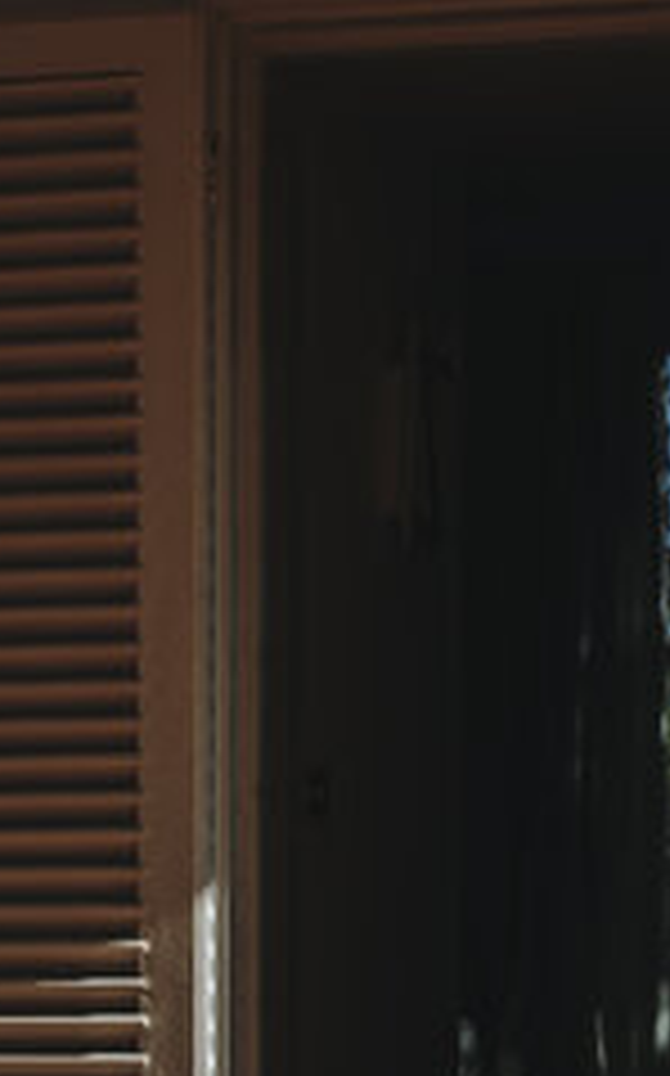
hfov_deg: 9.7
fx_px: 3893
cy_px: 783
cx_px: -162
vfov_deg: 15.7
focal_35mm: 133
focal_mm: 63
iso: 400
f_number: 8
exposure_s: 1/1700
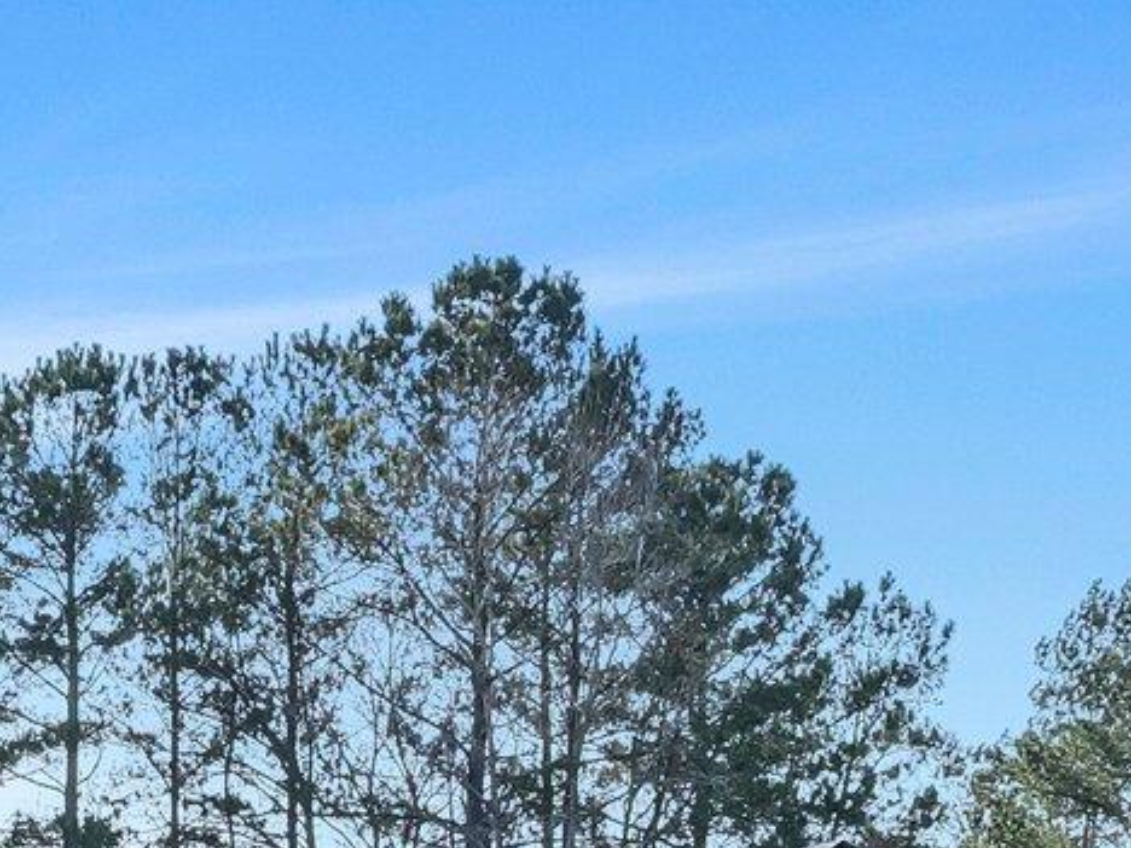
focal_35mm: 105
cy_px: 1735
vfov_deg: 12.3
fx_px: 3431
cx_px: 309
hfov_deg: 18.6
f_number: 7.1
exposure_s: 1/120
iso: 100
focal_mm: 12.29
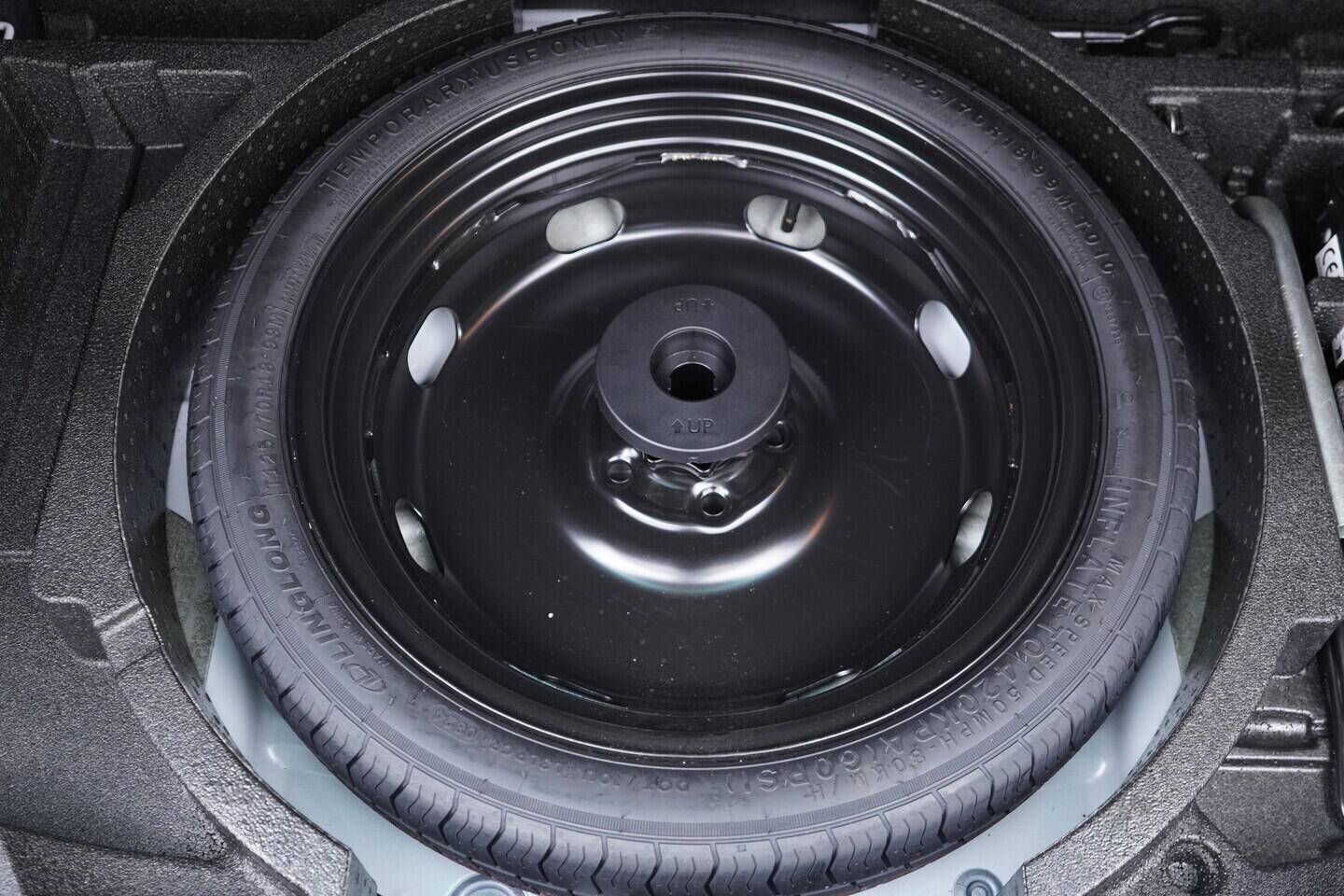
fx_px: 1344
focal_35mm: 36
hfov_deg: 53.1
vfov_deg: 36.9
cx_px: 672
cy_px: 448
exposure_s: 1/40
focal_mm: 24
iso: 1000
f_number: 2.8
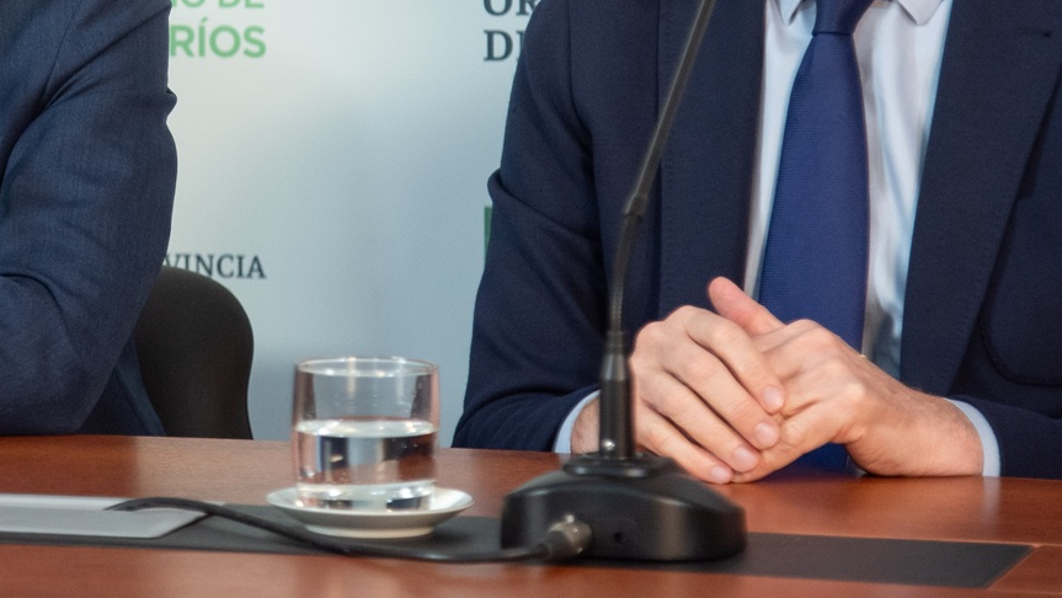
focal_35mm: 198
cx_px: 191
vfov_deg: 6.1
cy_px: -127
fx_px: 5577
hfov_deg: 10.8
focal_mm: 85
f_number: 4
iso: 800
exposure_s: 1/250
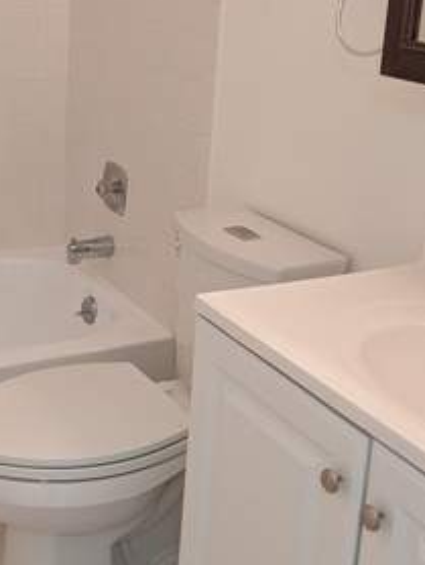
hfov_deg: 25.8
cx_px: 49
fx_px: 899
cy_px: 176
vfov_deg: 34.5
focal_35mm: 55
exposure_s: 1/30
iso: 66
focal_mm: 6.9
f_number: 1.68
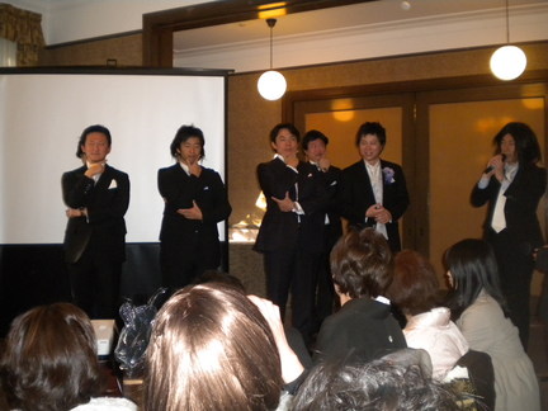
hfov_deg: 45.8
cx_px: 274
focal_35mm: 41
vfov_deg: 35.1
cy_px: 206
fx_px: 649
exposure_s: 1/30
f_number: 3.5
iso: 420
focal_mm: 7.4
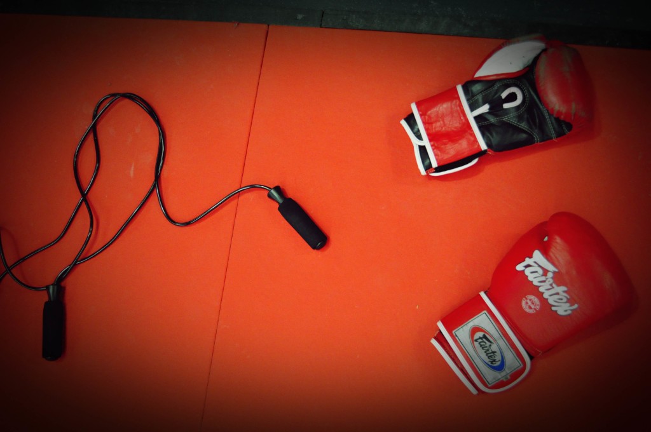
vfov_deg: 39.9
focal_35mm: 33
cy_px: 216
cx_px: 326
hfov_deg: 57.3
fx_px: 596
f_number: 4
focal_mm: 22
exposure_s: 1/100
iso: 3200
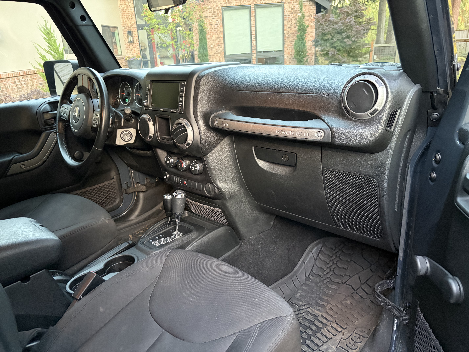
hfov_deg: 67.3
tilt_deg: -19.9
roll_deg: +3.2
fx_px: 352
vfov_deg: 53.1
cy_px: 176
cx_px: 234
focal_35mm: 26
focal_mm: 5.96
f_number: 1.6
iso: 640
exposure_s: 1/40
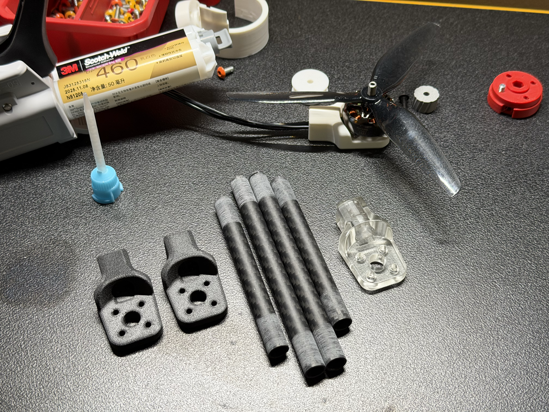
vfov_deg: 30.3
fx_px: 761
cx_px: 274
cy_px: 206
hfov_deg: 39.7
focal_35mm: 48
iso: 200
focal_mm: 6.76
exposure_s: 1/60
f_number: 1.78
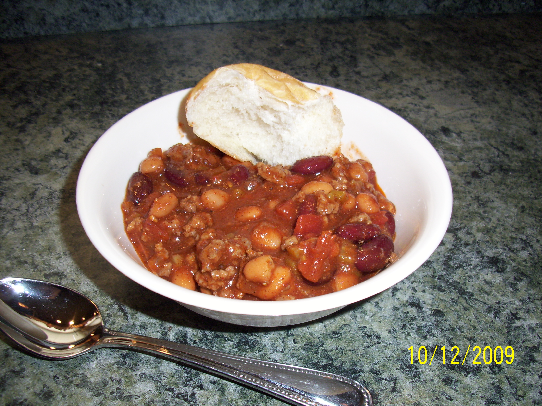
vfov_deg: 41.8
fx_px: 532
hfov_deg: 54.0
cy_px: 203
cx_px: 271
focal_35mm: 34
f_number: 2.9
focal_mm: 5.7
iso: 80
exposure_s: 1/40
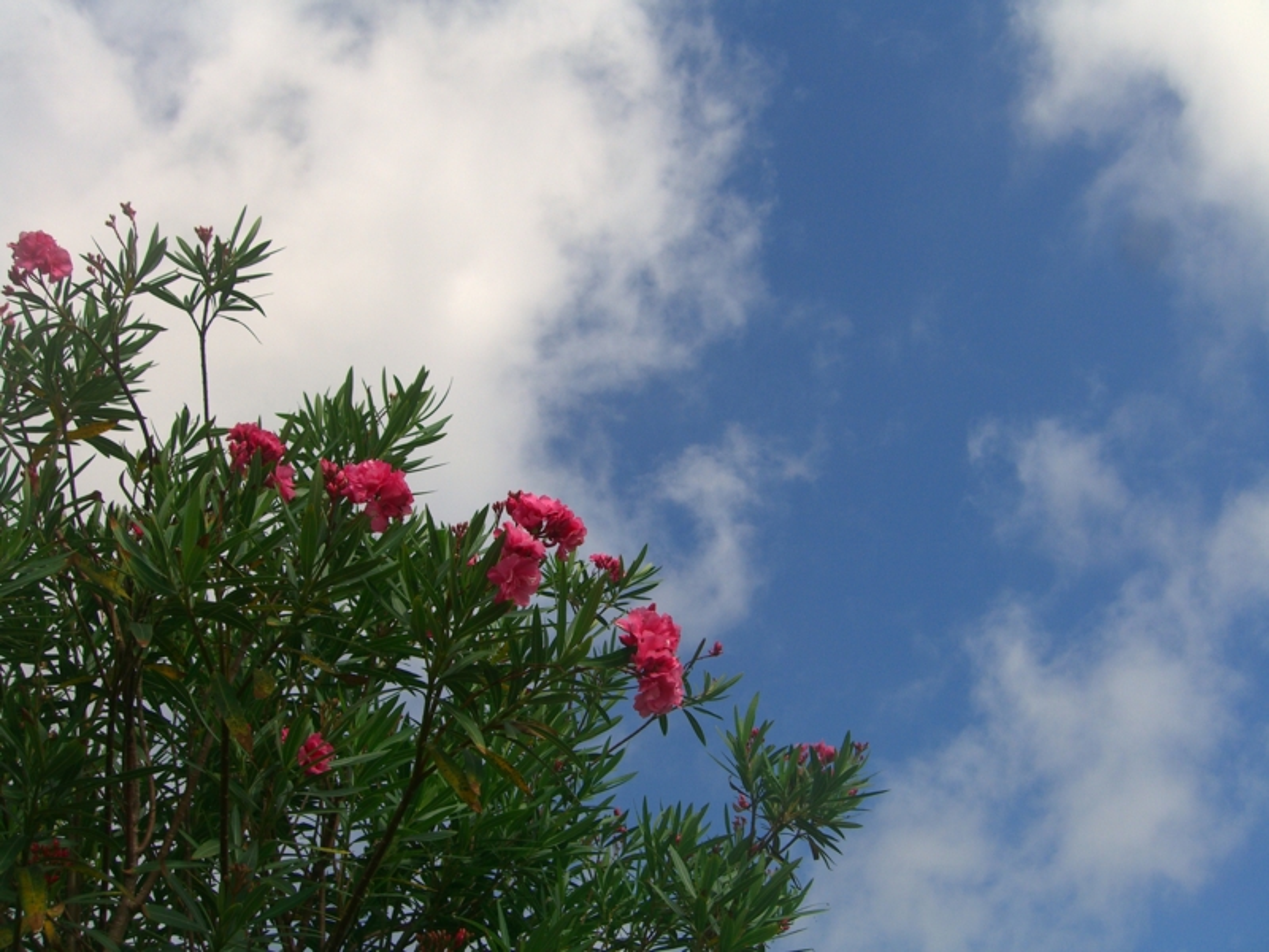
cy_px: 476
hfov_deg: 49.0
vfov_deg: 37.7
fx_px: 1393
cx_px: 634
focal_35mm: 38
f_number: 8
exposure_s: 1/250
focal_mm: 7.9
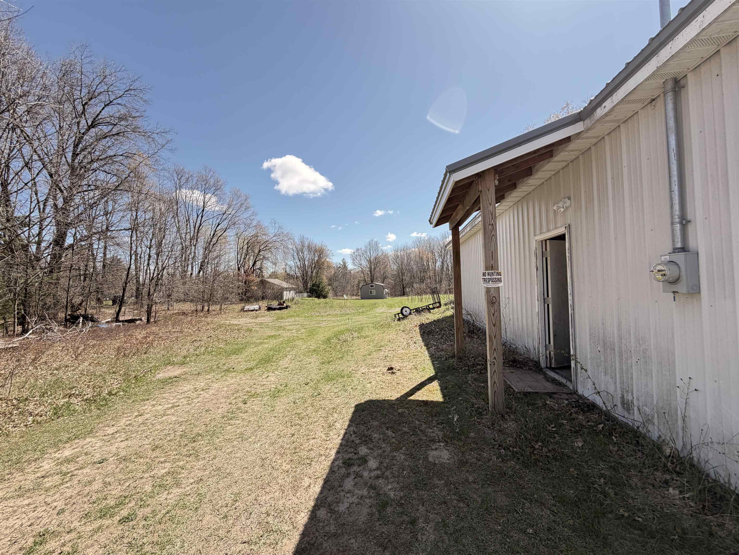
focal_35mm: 14
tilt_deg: +2.7
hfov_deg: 102.1
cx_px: 370
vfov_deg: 85.7
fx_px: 299
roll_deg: +2.8
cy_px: 278
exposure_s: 1/502
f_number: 2.2
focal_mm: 2.22
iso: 50
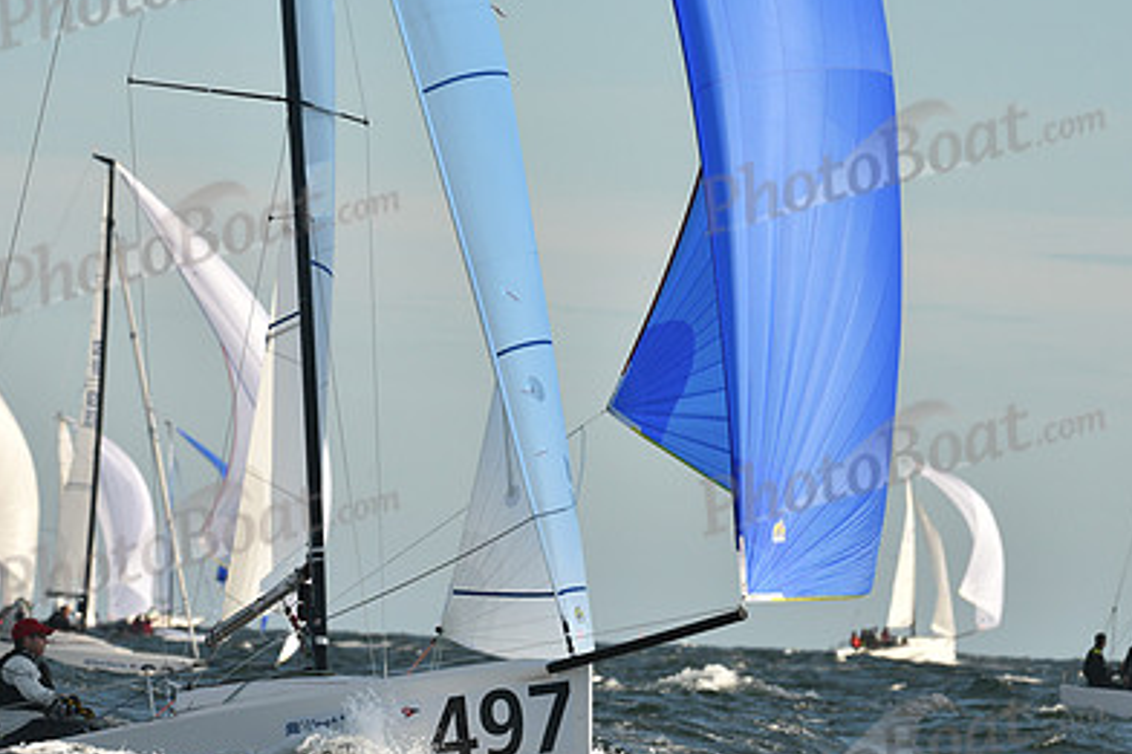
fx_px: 13955
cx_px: 552
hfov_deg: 4.6
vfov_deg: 3.1
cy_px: 351
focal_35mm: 444
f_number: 7.1
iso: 320
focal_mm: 300
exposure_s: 1/1250
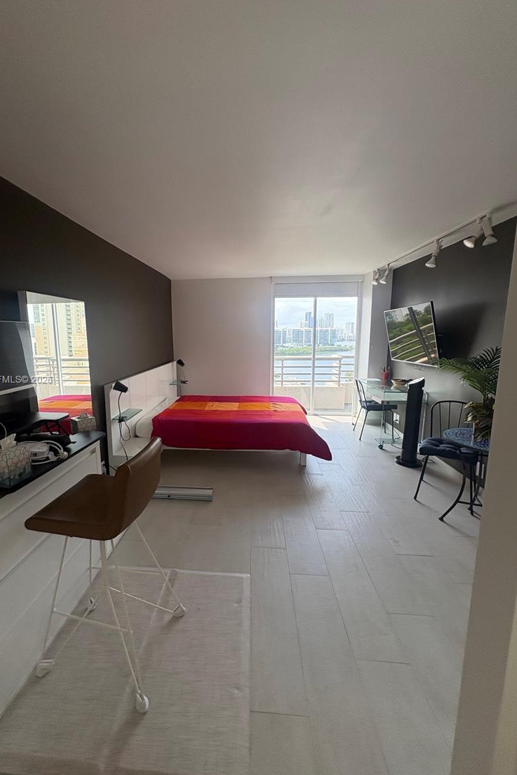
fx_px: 323
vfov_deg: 100.4
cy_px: 381
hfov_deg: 77.0
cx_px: 228
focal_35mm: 15
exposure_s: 1/132
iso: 100
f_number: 2.2
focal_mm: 2.22
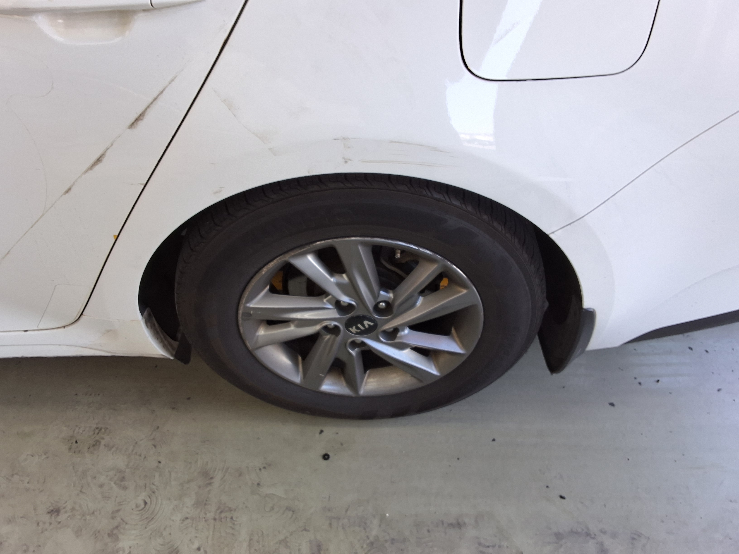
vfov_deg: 49.7
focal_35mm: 28
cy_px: 277
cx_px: 370
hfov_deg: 63.4
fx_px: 598
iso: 40
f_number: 1.9
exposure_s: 1/120
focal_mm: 2.91
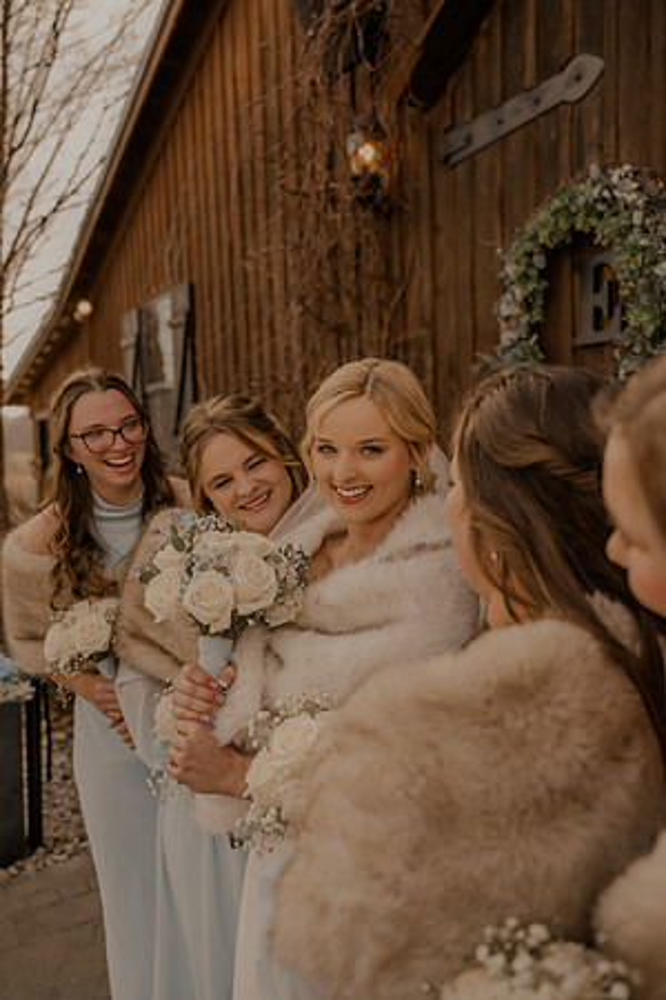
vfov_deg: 62.8
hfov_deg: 44.3
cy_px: 500
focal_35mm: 30
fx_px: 819
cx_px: 333
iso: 125
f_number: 2.8
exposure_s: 1/400
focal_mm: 29.5
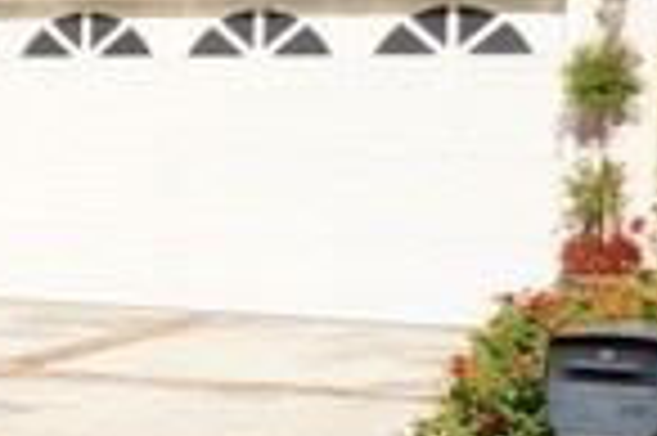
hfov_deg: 14.5
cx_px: -639
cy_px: 184
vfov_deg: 11.6
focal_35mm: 118
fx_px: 2151
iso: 100
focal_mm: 18
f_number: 11
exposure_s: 1/100
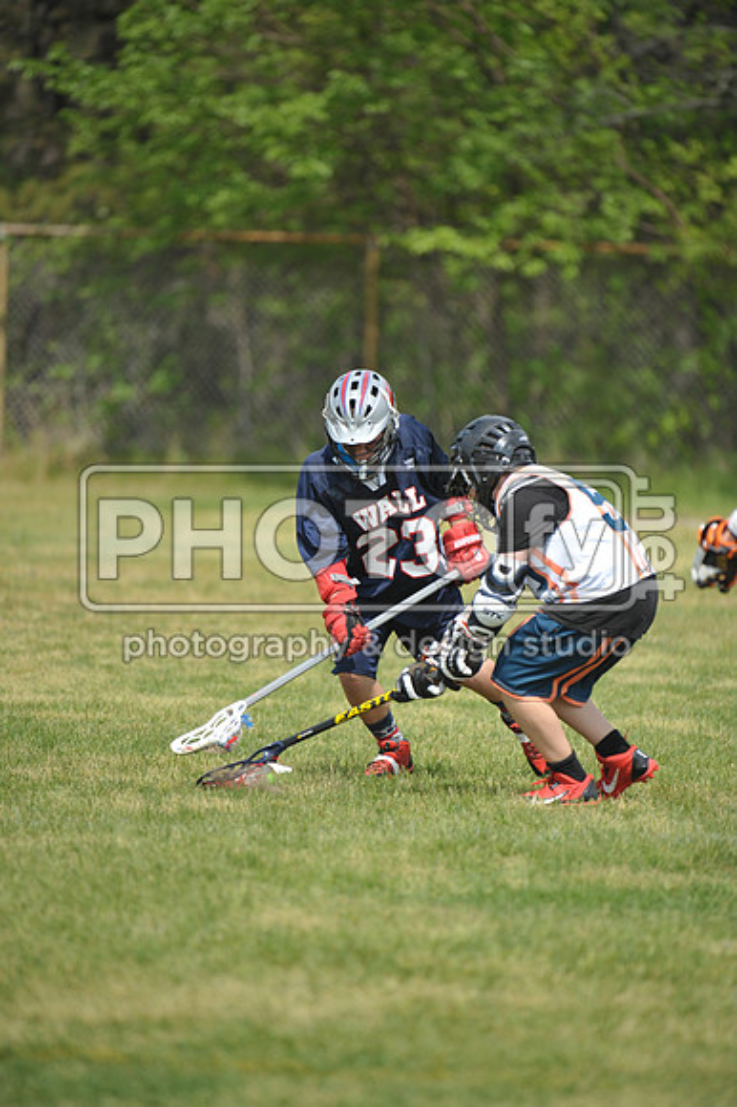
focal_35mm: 340
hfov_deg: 4.0
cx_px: 368
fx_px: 10453
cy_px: 554
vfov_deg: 6.1
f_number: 4
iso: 640
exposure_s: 1/3200
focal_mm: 340
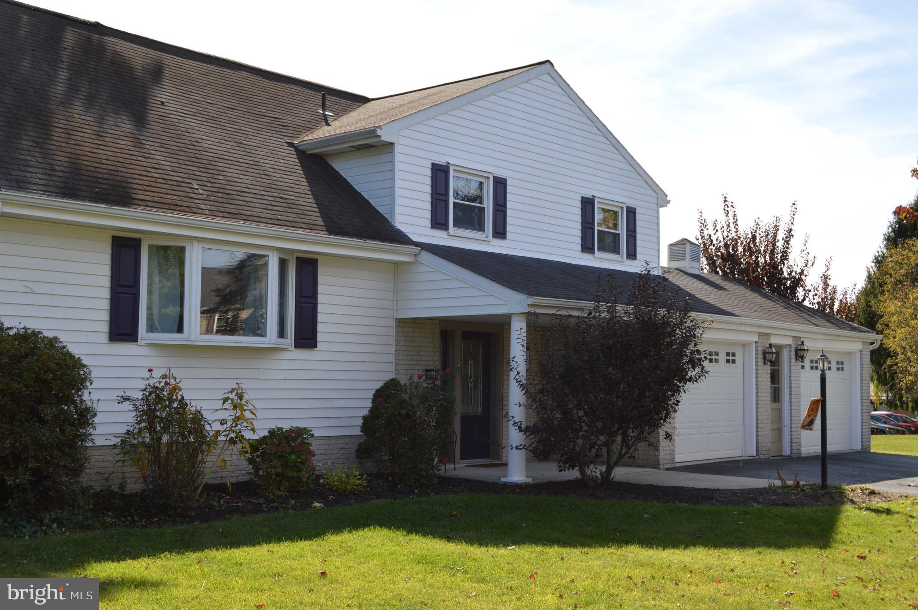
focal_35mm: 45
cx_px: 459
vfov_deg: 29.8
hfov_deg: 43.6
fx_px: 1146
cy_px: 305
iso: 100
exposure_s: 1/200
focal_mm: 30
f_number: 7.1
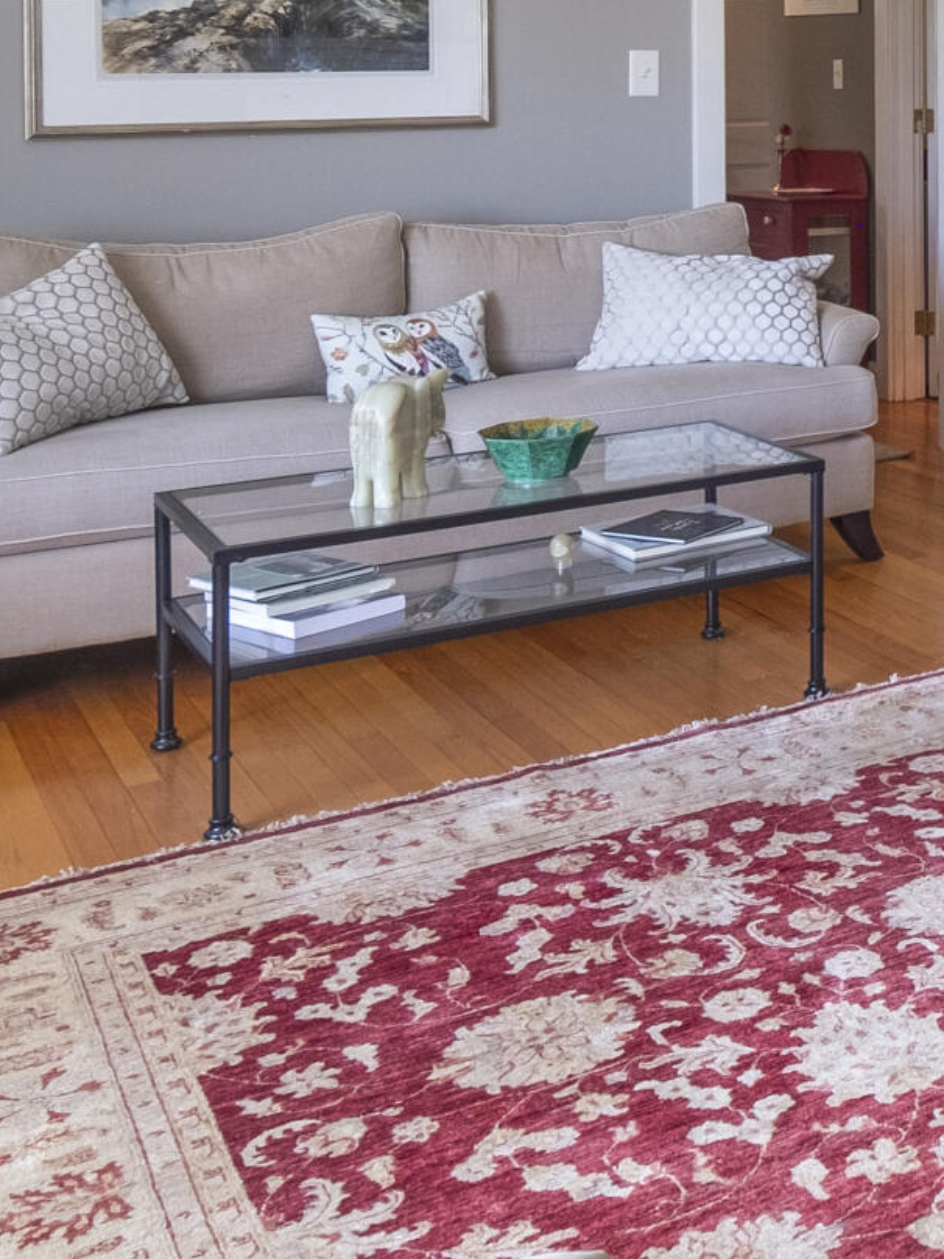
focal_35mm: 50
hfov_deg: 24.5
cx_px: 1299
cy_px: 9
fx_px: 1818
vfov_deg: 34.8
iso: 400
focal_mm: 9
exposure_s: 1/10
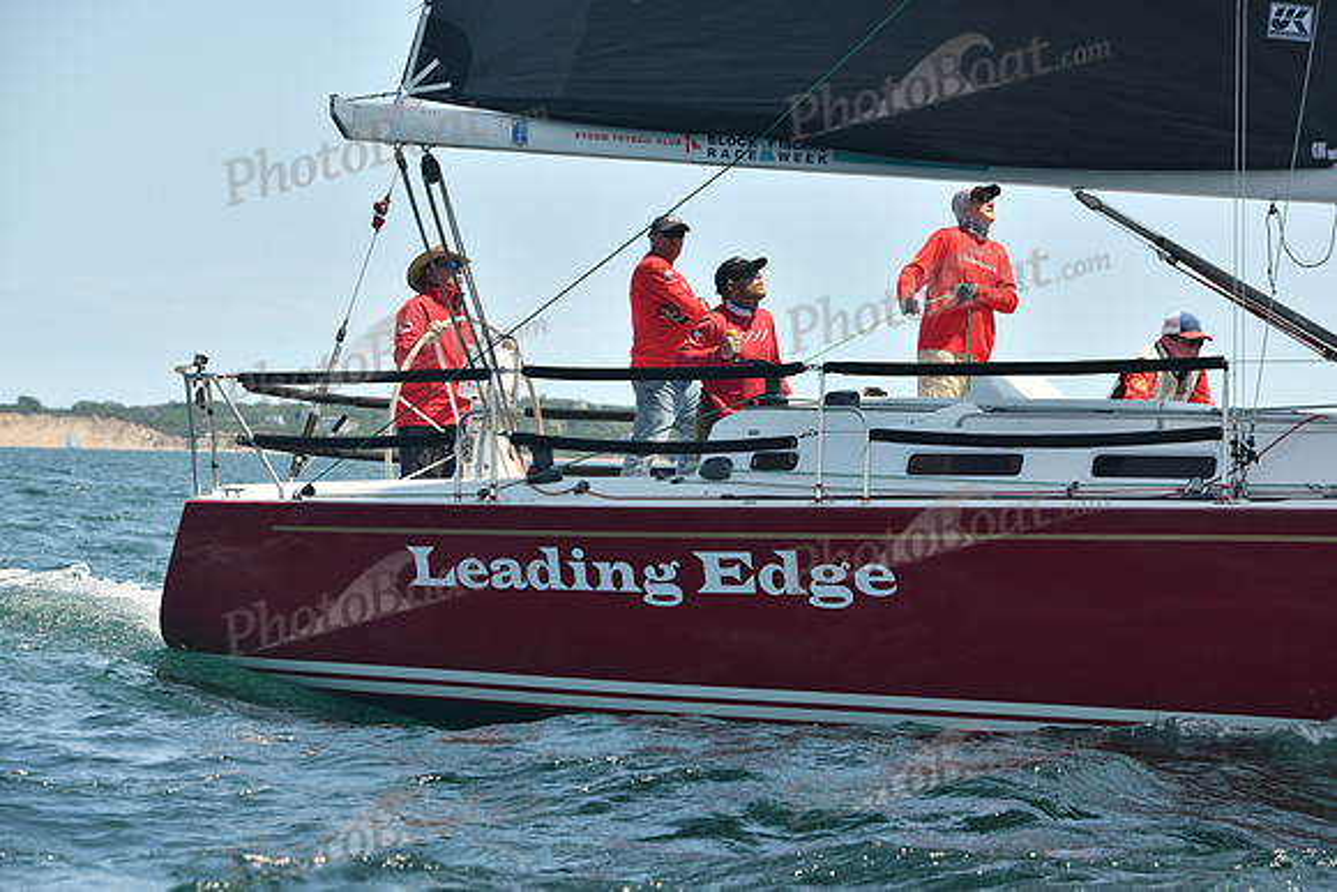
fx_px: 4160
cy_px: 446
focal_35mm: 112
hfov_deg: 18.3
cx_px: 668
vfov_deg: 12.2
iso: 320
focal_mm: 112
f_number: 5.6
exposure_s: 1/640
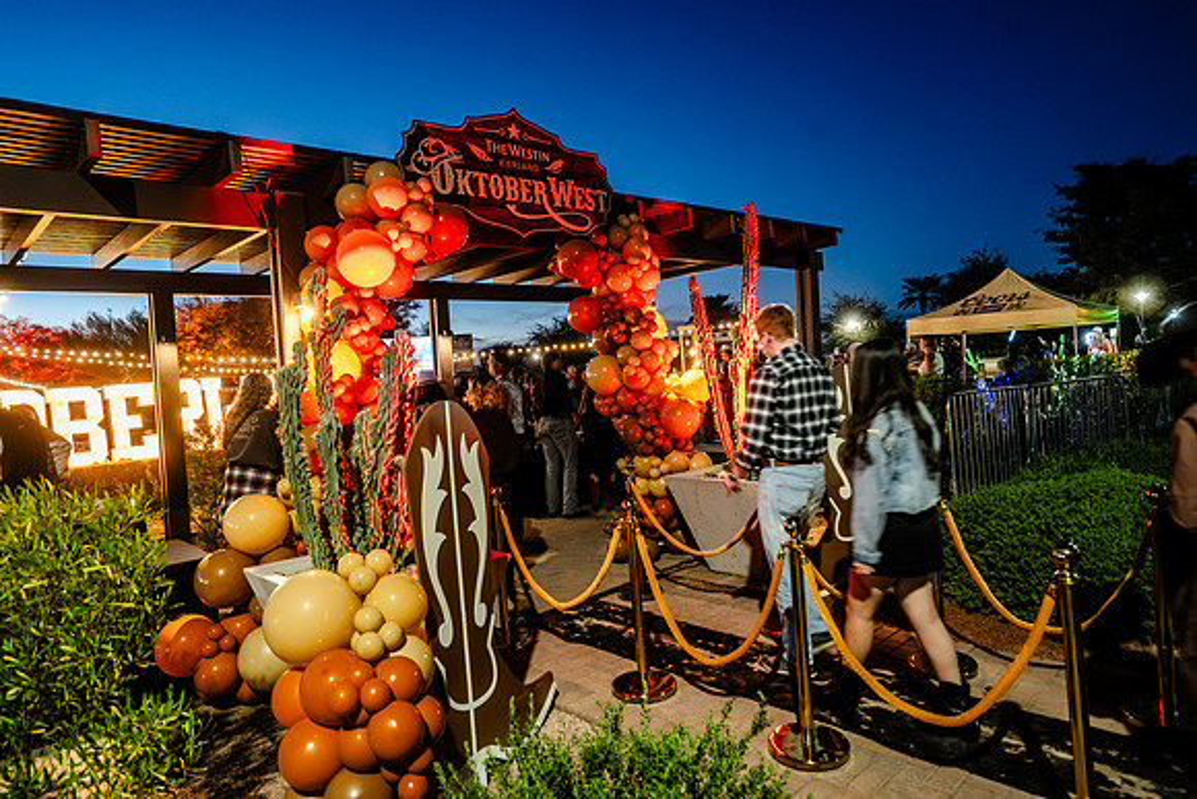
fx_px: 698
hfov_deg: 81.2
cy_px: 400
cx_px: 598
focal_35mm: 21
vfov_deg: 59.5
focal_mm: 21
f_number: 4
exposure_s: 1/40
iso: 4000
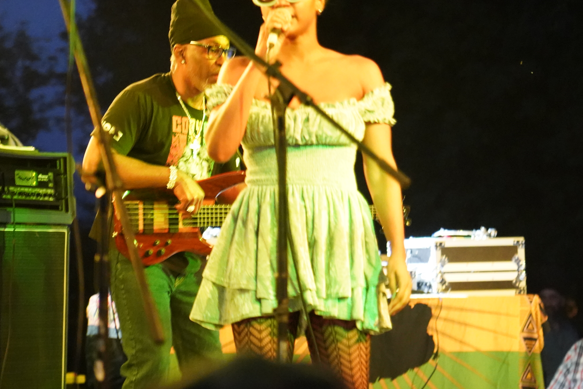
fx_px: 2542
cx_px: 411
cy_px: 122
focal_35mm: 157
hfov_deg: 13.1
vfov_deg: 8.7
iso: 12800
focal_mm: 105
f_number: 4
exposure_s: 1/50
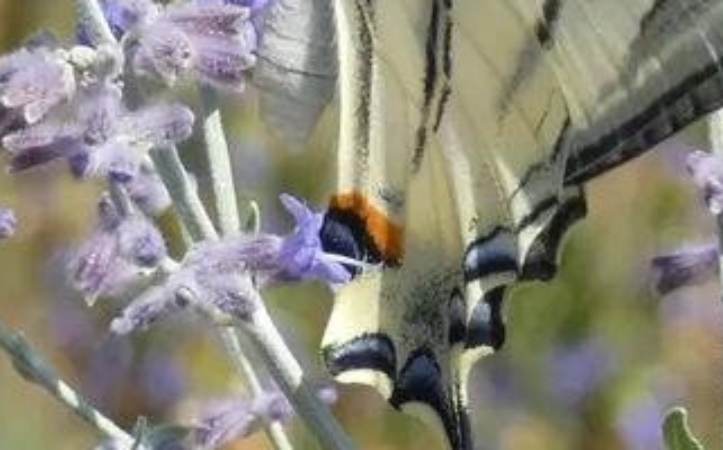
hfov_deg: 4.6
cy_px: 162
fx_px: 9036
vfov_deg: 2.9
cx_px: 315
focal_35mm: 459
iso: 80
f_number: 5.5
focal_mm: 38.9
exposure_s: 1/100
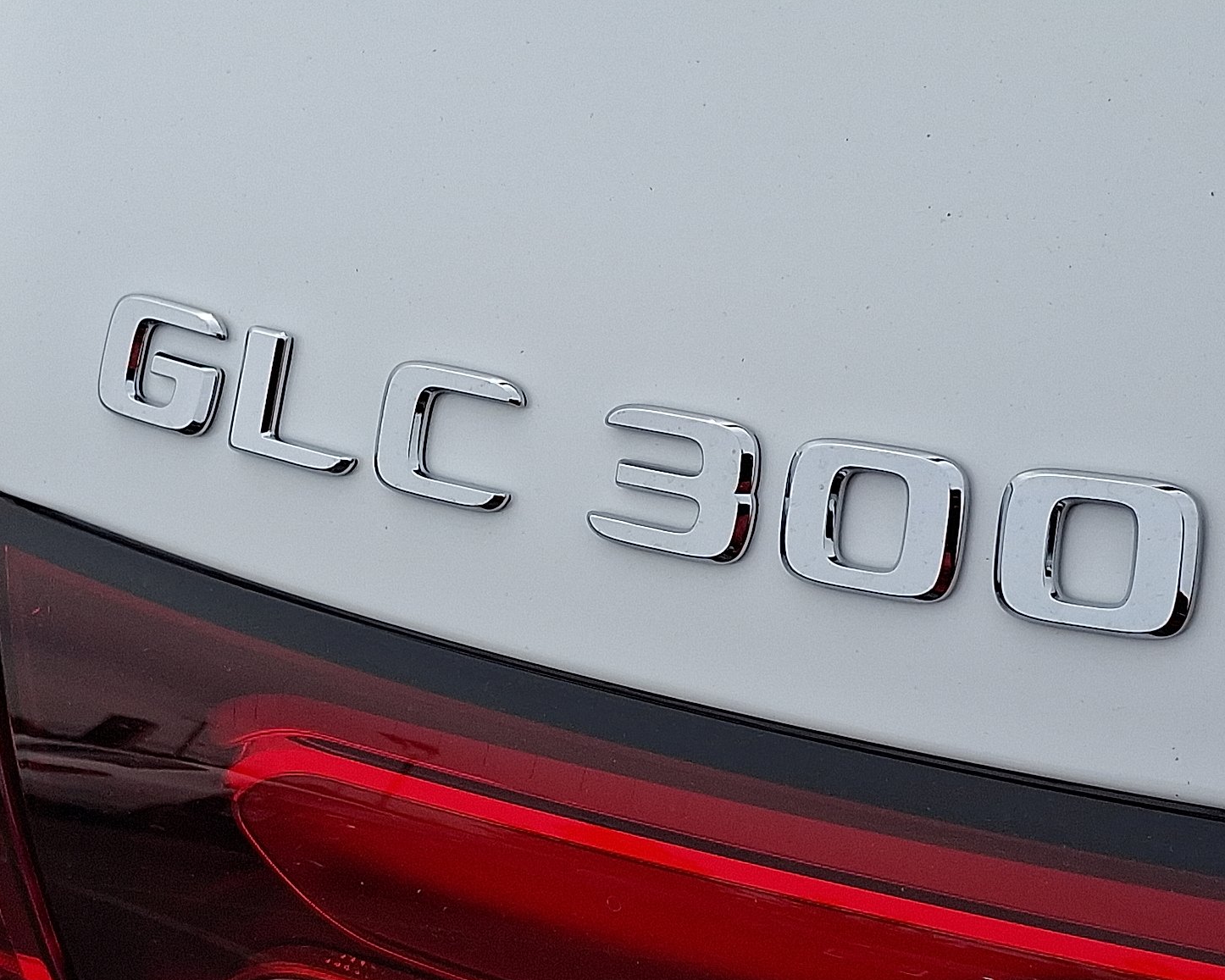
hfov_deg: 64.1
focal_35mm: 27
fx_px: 979
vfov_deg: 53.2
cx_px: 609
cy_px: 502
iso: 25
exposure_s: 1/1667
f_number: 1.8
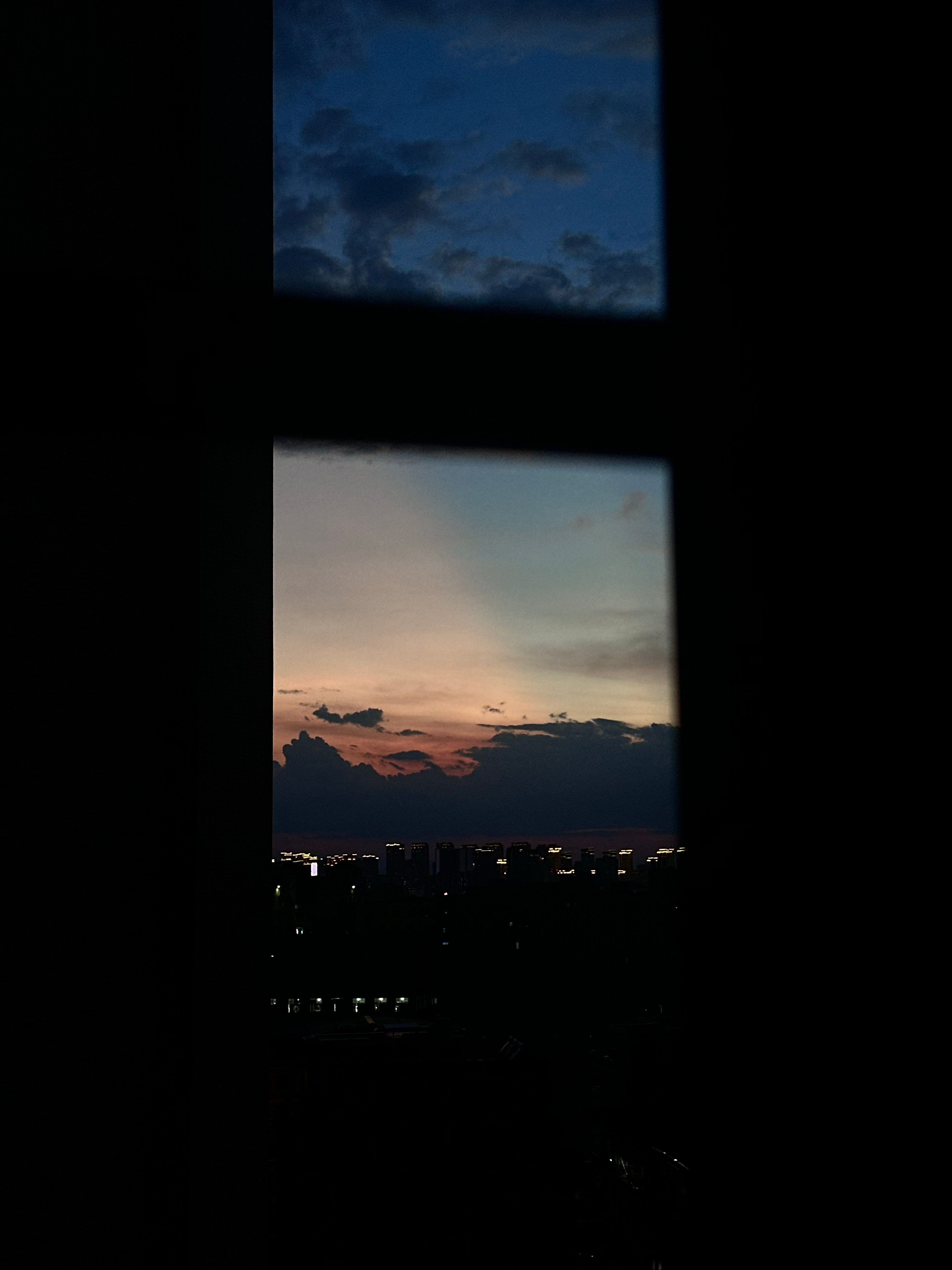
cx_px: 476
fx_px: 1760
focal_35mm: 48
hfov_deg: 30.3
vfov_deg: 39.7
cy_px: 635
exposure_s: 1/60
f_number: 1.78
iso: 100
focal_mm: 6.86
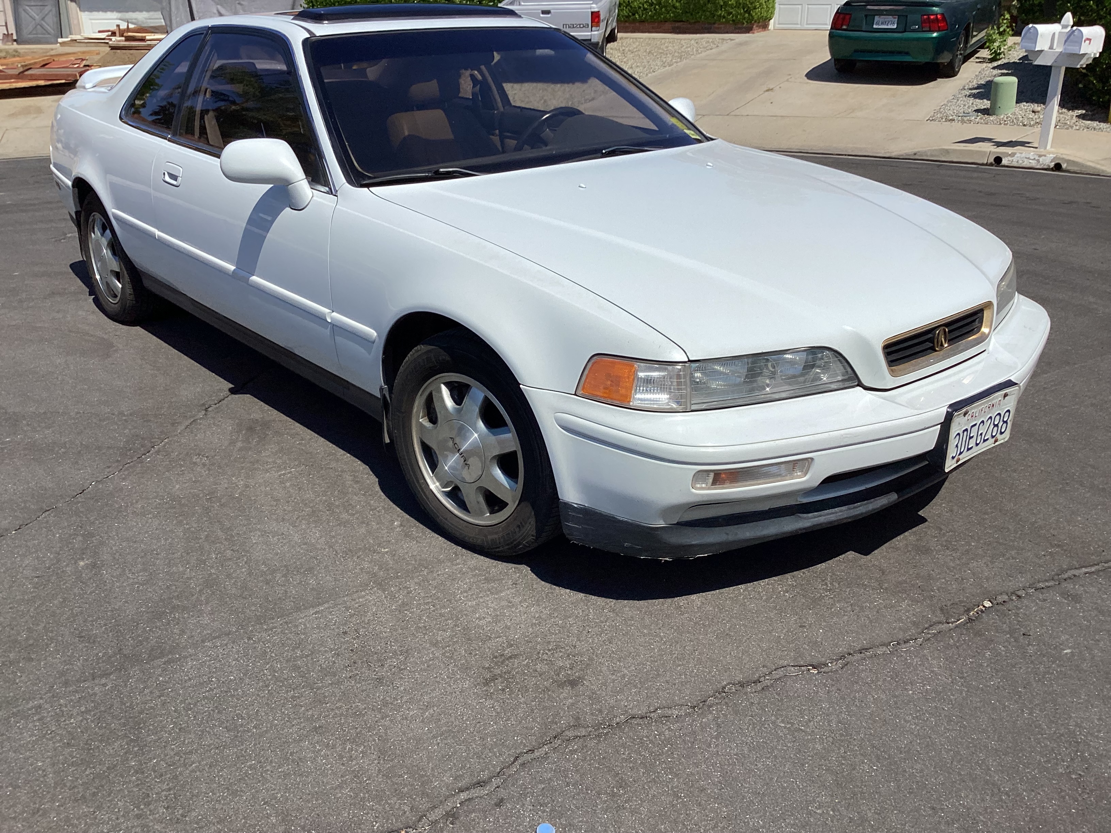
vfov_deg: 45.4
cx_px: 556
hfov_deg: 58.4
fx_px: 995
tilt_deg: -20.8
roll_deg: +0.6
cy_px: 416
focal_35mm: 31
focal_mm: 3.3
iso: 25
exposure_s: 1/2809
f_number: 2.4
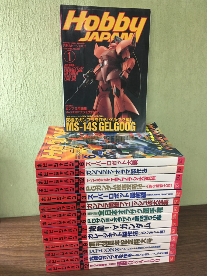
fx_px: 231
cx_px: 104
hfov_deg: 48.2
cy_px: 138
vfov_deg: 61.7
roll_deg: +1.2
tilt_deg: -20.0
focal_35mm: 29
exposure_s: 1/30
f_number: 2.2
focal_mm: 4.15
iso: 125
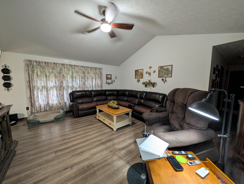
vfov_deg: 94.6
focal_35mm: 12
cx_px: 122
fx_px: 85
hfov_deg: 110.5
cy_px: 92
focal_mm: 2.02
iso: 162
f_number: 1.7
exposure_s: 1/30
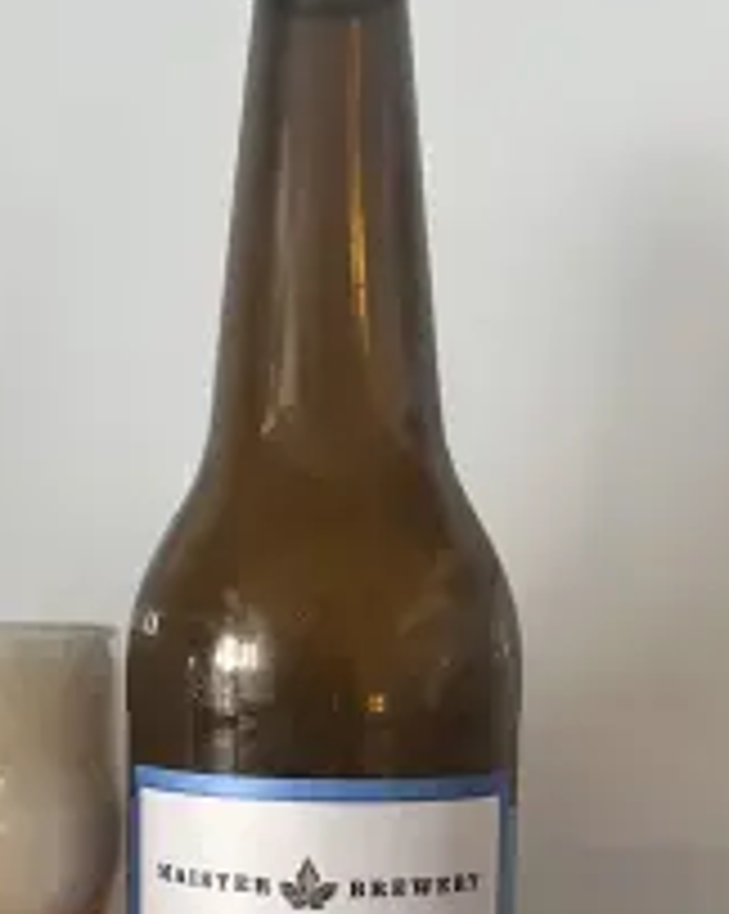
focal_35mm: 50
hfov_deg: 29.6
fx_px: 1351
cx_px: 158
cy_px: 747
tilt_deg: -5.1
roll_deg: +0.9
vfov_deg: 36.0
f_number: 1.6
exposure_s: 1/60
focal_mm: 5.1
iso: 200
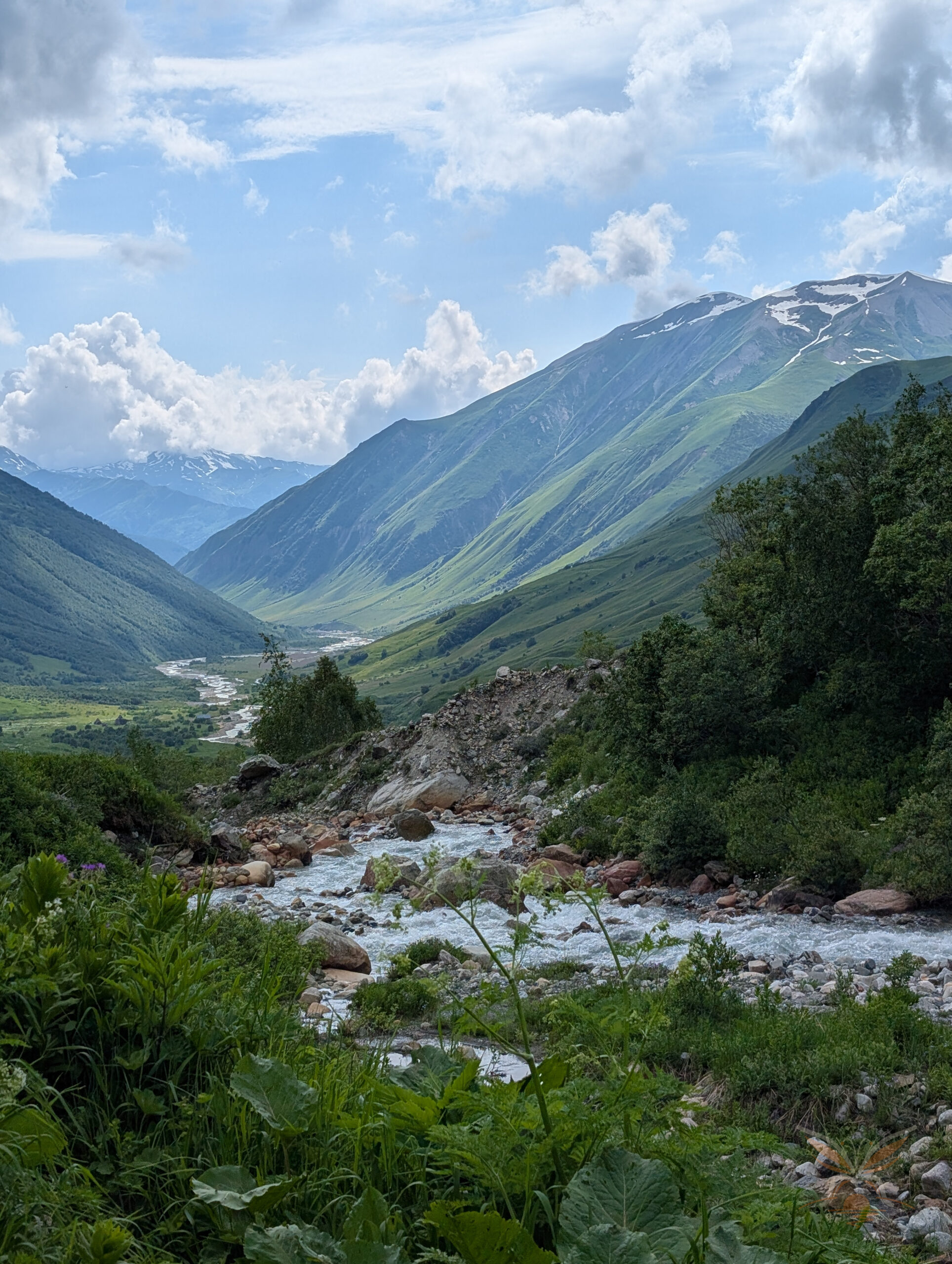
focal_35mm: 49
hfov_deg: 29.8
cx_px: 476
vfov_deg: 38.9
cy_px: 632
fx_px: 1792
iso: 22
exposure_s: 1/2882
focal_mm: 6.9
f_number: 1.68
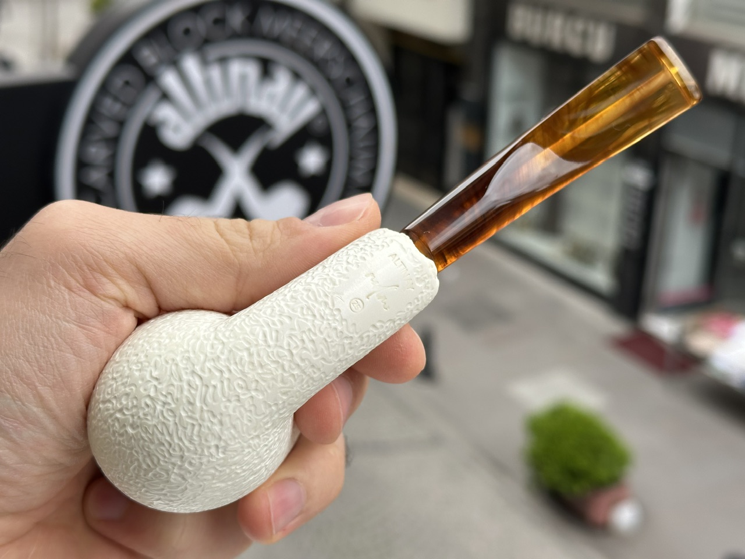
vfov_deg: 30.3
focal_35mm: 48
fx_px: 1033
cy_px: 280
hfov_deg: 39.7
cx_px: 372
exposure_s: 1/1199
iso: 64
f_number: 1.78
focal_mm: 6.86
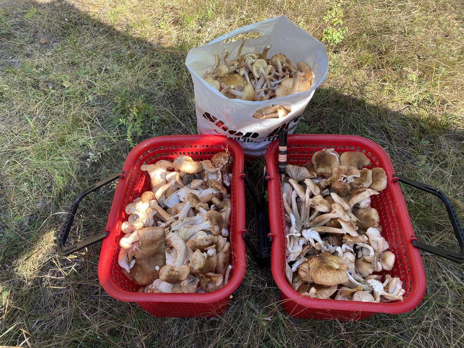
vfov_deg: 53.1
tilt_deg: -53.0
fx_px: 348
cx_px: 232
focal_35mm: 26
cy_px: 174
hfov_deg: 67.3
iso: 32
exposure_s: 1/202
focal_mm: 4.25
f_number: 1.8
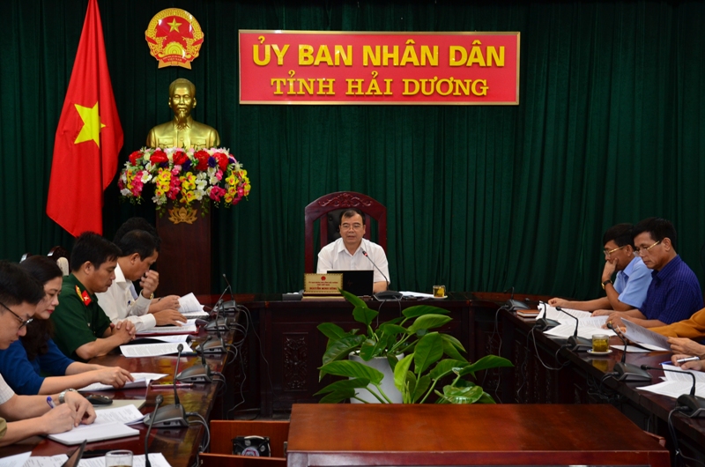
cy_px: 234
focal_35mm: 68
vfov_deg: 20.1
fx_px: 1319
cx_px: 352
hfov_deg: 29.9
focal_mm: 45
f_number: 5.6
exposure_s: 1/50
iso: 500
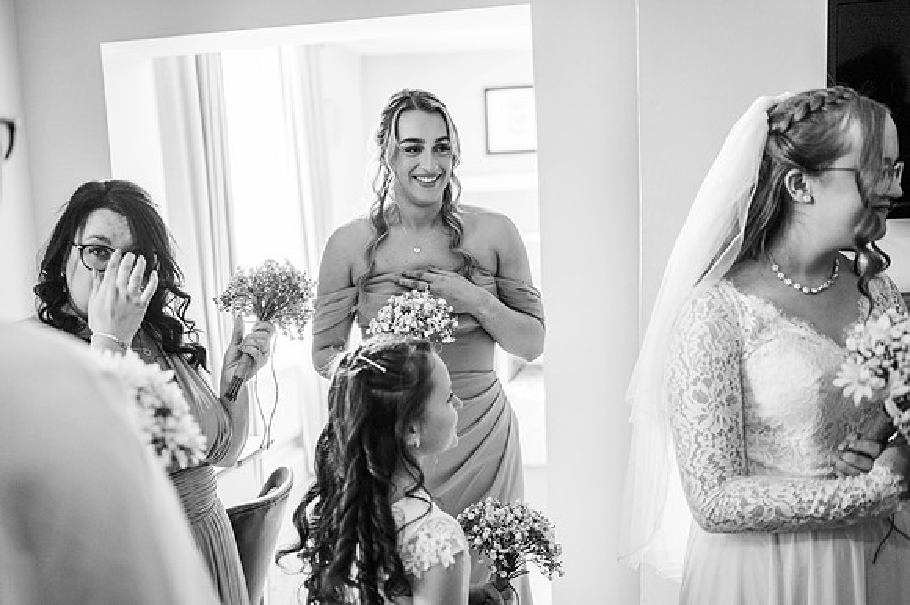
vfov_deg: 37.8
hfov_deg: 54.5
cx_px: 455
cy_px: 302
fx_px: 884
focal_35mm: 35
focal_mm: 35
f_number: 2
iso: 110
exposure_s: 1/200
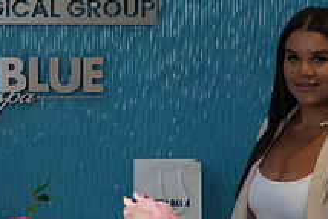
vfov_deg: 11.2
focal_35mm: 122
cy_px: 39
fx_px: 1112
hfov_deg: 16.5
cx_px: 17
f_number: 5.6
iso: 640
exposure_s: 1/250
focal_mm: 45
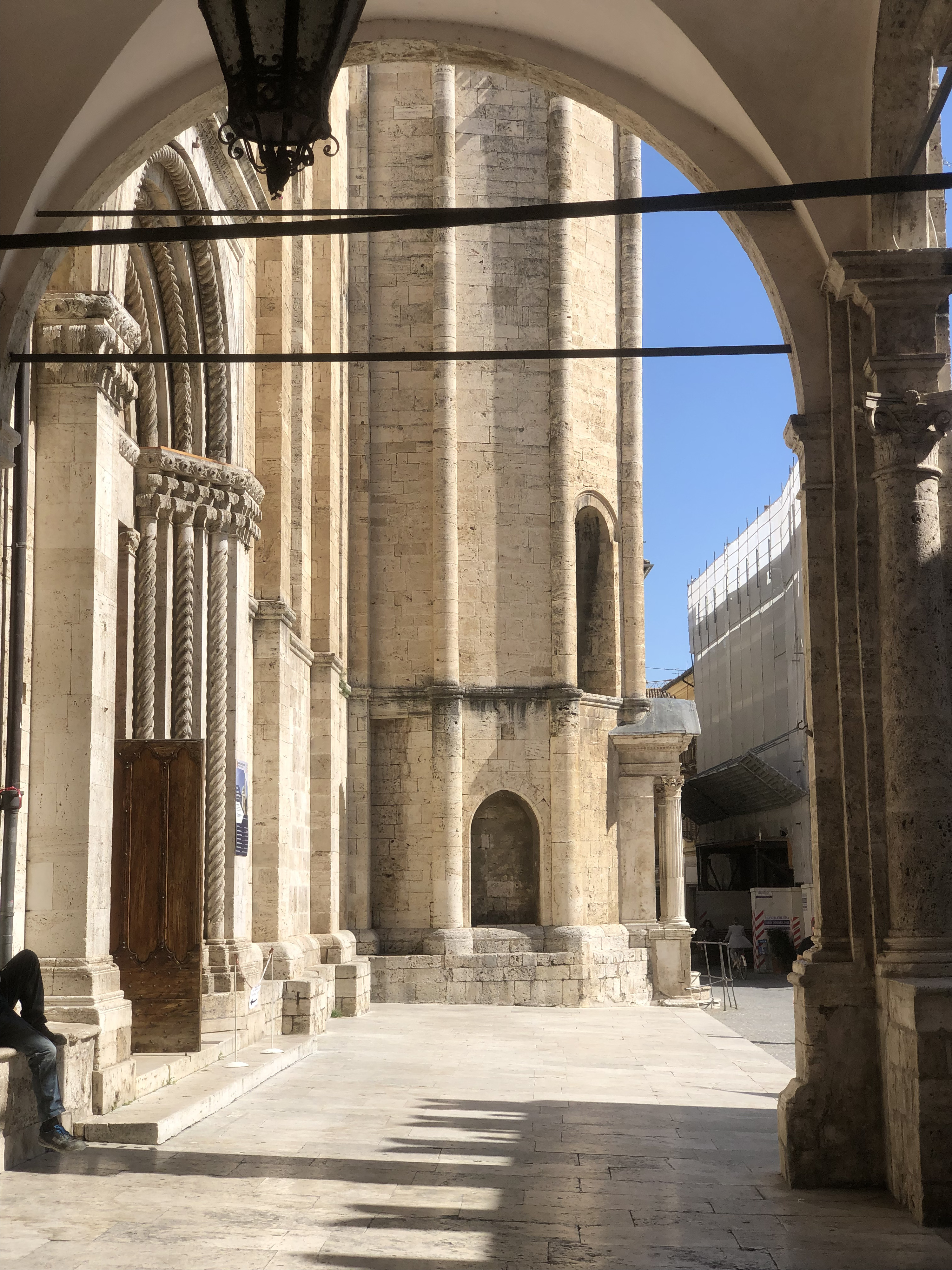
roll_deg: +1.3
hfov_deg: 28.0
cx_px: 476
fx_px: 1907
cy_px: 635
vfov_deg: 36.8
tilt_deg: +7.2
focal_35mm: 52
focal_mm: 6
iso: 16
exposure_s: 1/1185
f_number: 2.4
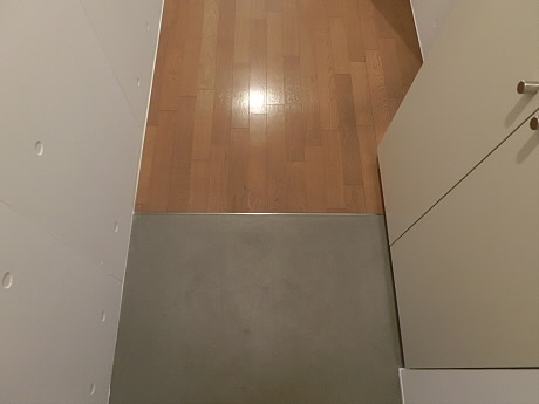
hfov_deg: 69.4
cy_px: 202
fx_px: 389
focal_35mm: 25
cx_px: 270
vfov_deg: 54.9
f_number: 3.5
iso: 320
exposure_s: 1/8
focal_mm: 4.5
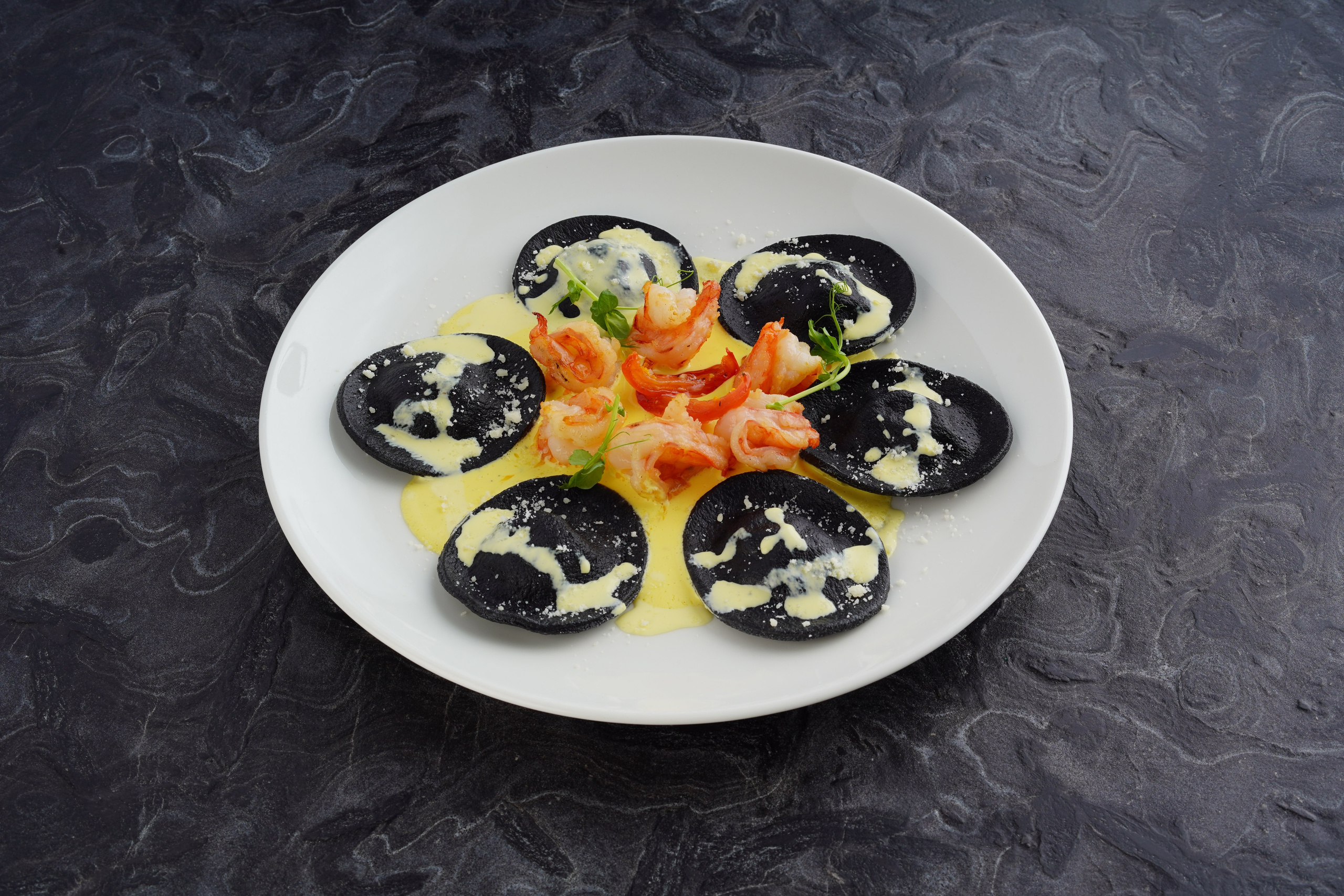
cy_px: 448
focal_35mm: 50
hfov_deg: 39.6
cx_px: 672
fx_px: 1867
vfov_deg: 27.0
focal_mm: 50
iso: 100
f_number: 13
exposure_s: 1/160
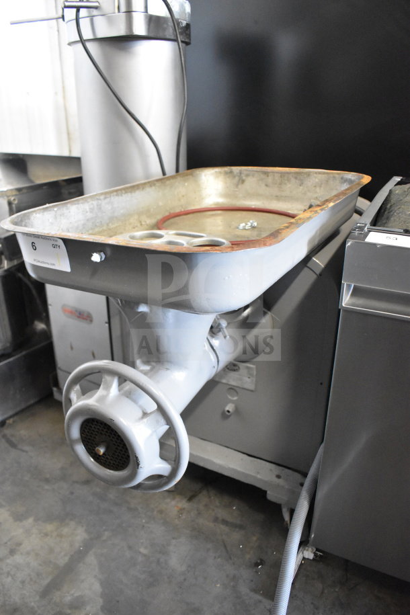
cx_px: 205
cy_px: 308
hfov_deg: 47.9
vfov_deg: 67.4
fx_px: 461
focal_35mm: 27
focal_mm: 18
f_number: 4
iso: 6400
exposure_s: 1/60
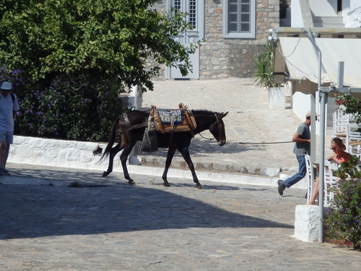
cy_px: 136
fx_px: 1460
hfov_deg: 14.1
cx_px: 180
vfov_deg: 10.6
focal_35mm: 140
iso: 640
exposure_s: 1/400
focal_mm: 25
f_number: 18
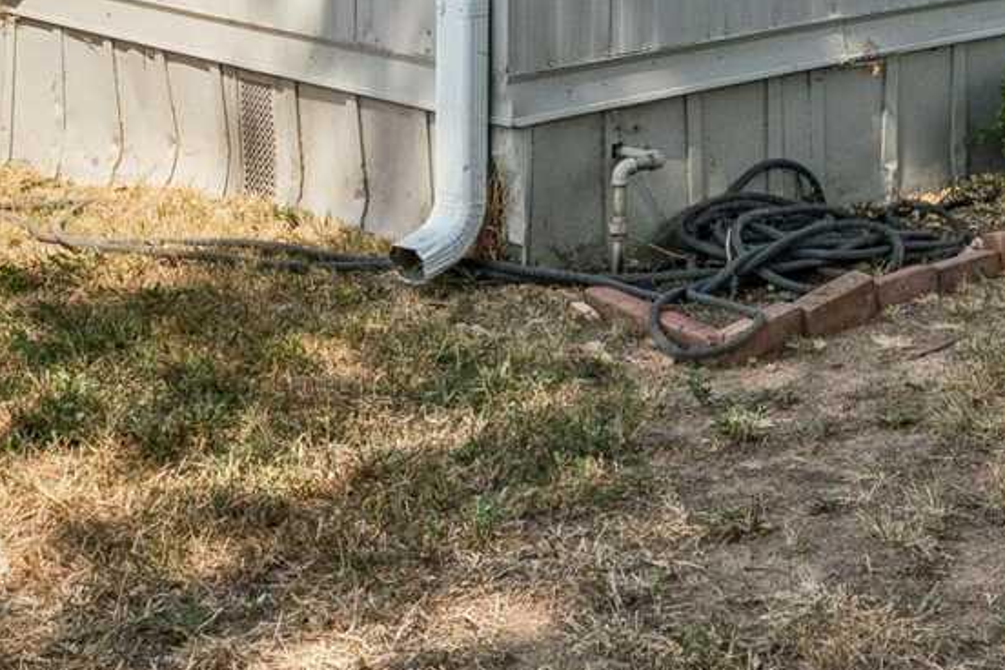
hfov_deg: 22.3
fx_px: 2515
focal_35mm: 90
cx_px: 797
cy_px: -395
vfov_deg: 14.0
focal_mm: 16.2
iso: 400
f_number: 13
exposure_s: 1/250
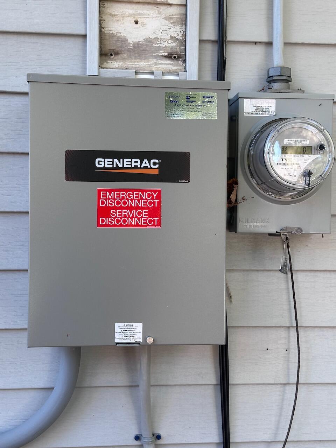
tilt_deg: -1.2
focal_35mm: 48
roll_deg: -2.5
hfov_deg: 30.3
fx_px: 621
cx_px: 168
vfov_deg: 39.7
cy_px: 224
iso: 64
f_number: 1.78
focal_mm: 6.86
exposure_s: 1/195
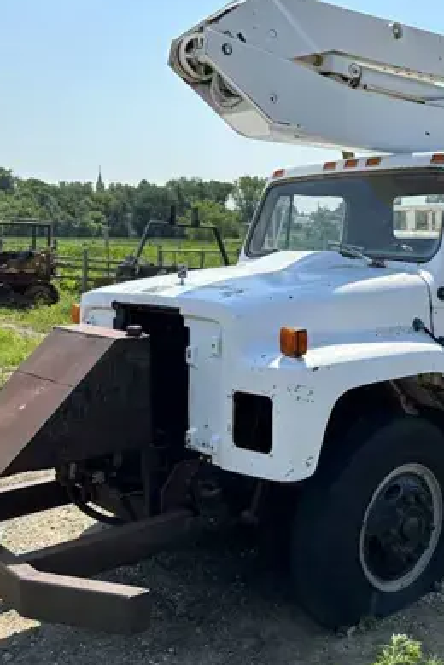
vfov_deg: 47.3
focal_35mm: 41
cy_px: 295
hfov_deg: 30.6
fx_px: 758
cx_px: 430
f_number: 1.78
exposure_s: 1/4762
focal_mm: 6.86
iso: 80
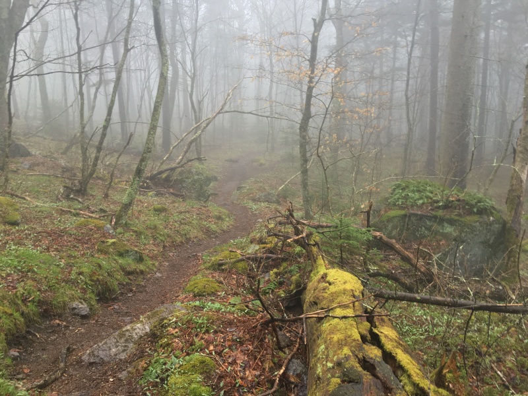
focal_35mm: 29
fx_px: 442
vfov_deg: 48.2
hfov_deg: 61.7
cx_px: 264
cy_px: 198
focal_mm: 4.15
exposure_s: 1/30
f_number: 2.2
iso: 32
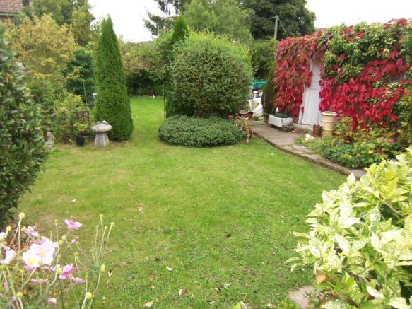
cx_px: 206
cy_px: 154
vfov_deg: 58.9
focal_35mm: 23
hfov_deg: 73.9
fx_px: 274
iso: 64
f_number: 2.8
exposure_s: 1/60
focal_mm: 3.8
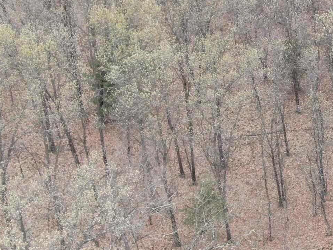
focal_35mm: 113
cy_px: 34
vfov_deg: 13.0
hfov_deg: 16.5
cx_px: 430
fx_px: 1087
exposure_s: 1/120
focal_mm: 7.23
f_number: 3.5
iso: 100
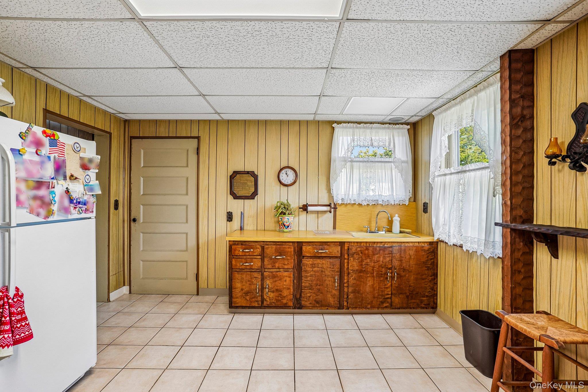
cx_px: 294
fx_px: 261
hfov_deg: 96.7
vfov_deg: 73.7
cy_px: 196
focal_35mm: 16
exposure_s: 1/15
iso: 320
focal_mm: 16
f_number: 8
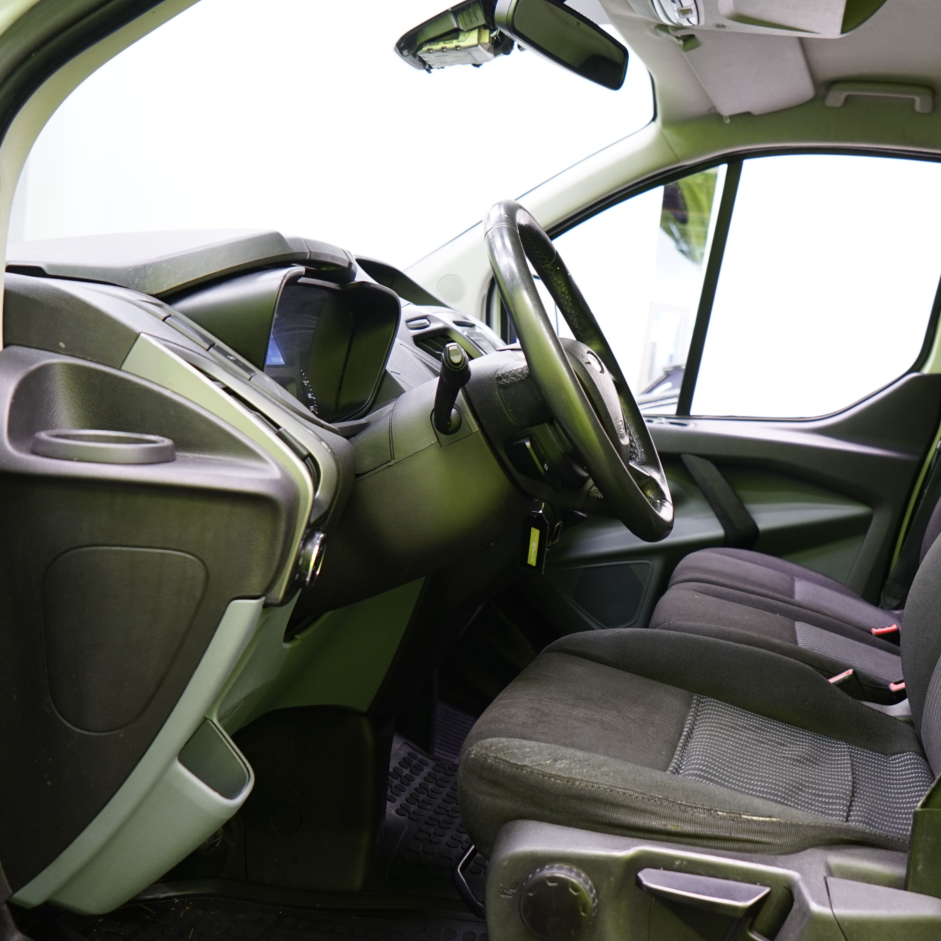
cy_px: 533
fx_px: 1199
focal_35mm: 39
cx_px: 748
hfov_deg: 41.1
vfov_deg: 42.7
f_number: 4
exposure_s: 1/10
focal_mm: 24
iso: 320
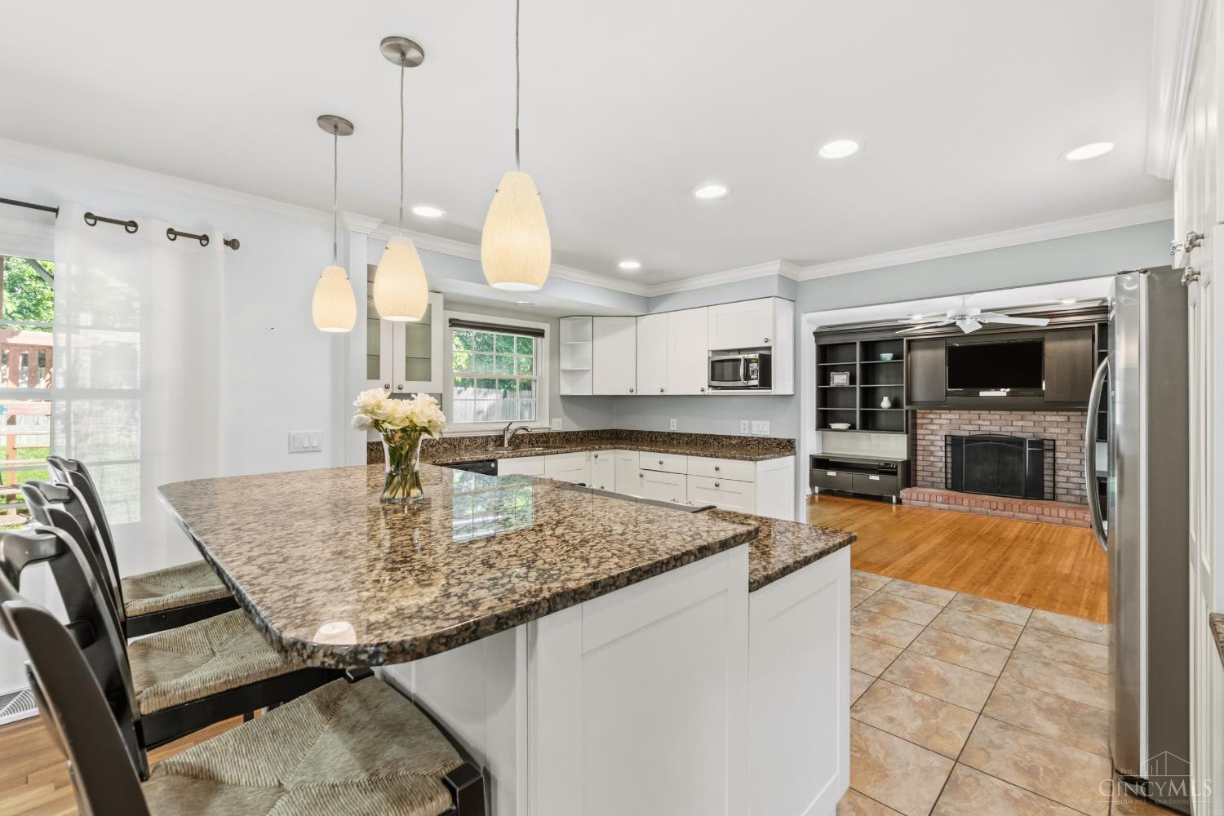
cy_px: 408
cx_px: 612
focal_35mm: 15
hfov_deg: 100.4
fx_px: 510
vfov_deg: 77.3
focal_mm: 10
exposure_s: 1/20
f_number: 8
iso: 400
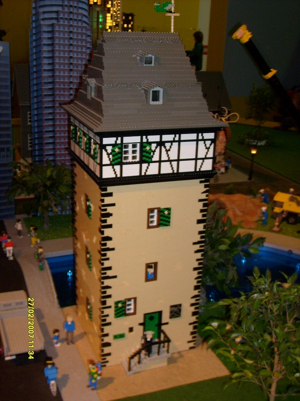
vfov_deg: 43.9
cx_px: 150
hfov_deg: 33.6
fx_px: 497
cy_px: 200
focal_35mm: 43
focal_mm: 7.2
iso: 100
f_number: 3
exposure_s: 1/45
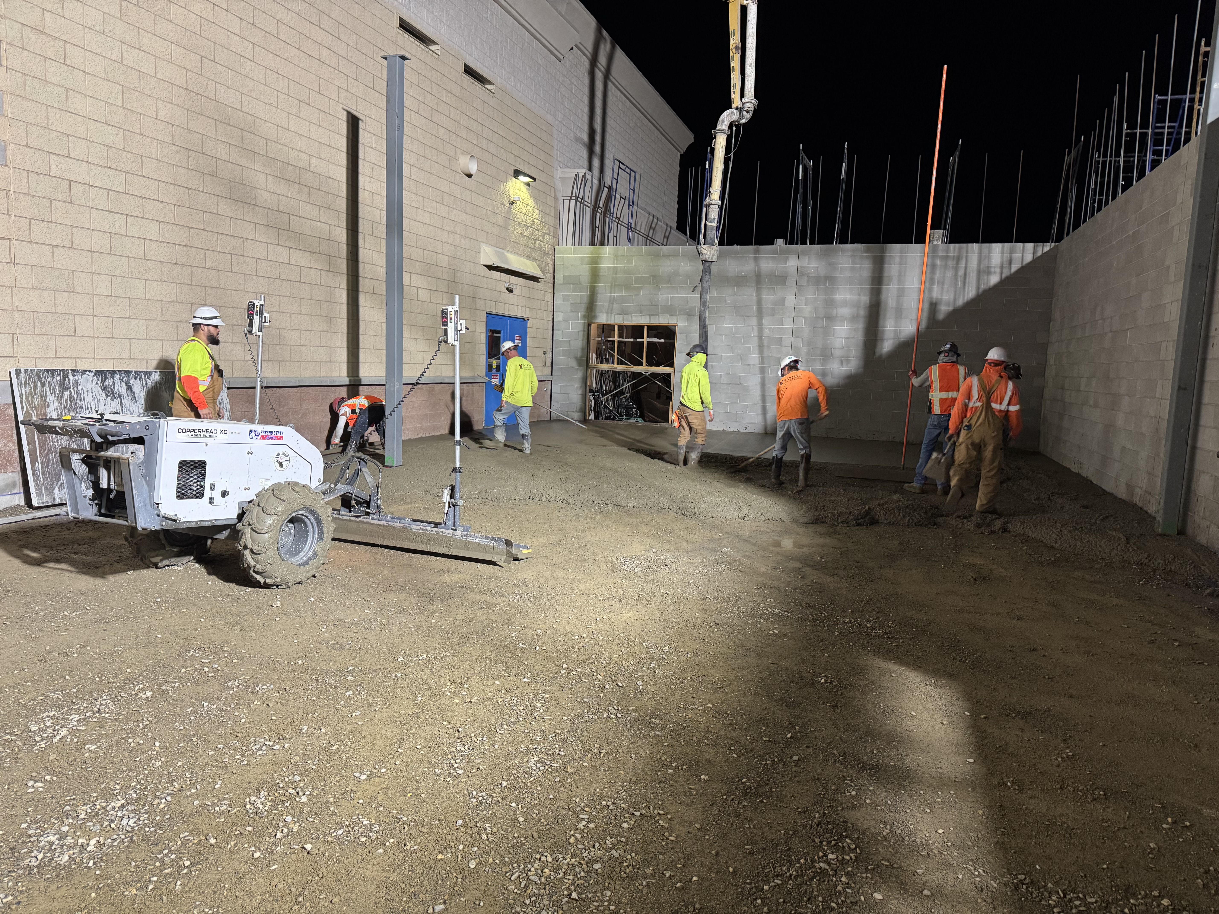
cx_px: 610
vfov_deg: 56.8
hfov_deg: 71.6
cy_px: 457
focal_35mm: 24
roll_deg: -3.0
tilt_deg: -7.8
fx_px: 845
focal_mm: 6.76
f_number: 1.78
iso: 400
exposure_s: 1/60
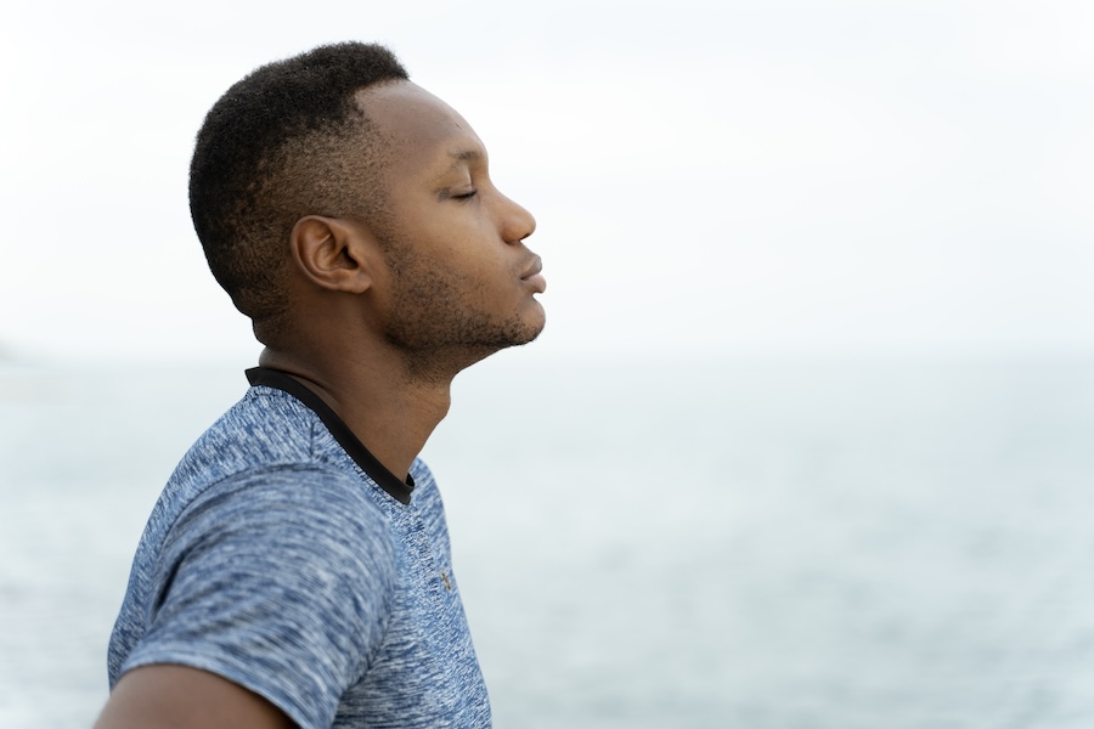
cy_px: 364
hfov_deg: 27.0
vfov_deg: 18.2
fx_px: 2279
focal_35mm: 75
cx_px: 547
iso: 250
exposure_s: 1/640
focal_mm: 75
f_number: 2.8
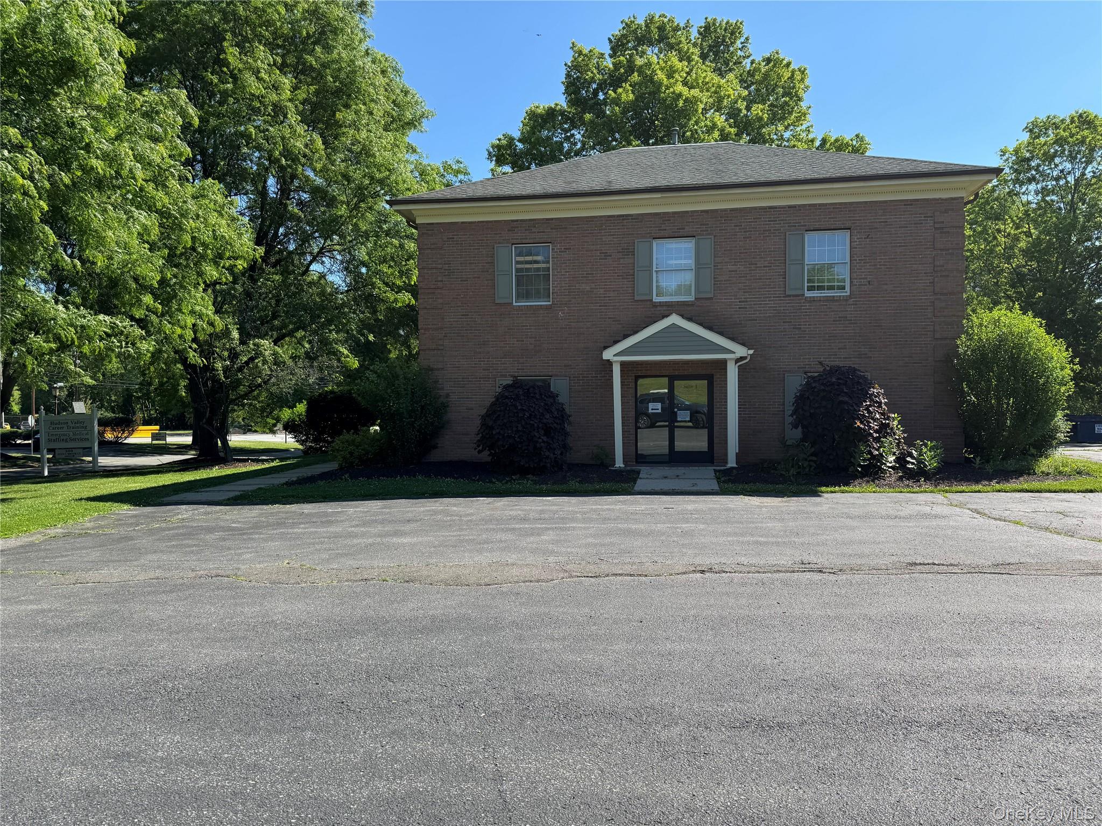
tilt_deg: -1.3
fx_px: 764
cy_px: 413
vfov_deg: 56.8
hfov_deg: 71.6
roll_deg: +0.4
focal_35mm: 24
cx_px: 551
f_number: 1.78
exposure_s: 1/2252
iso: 80
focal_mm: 6.76
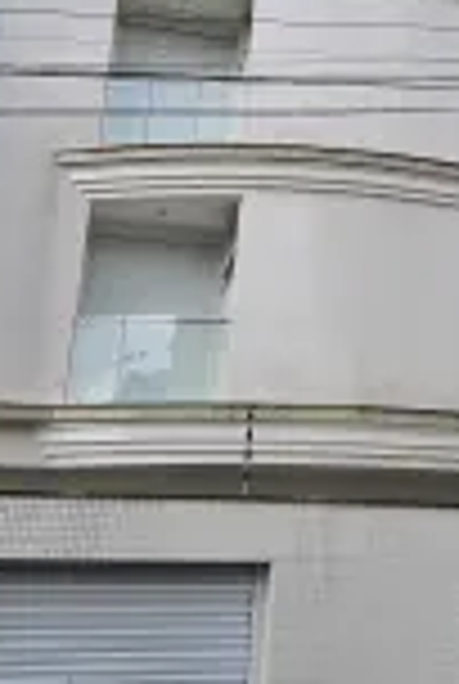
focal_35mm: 55
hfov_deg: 23.9
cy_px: 220
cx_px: 434
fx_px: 1047
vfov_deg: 35.8
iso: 80
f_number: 1.8
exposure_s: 1/1422
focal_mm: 5.4
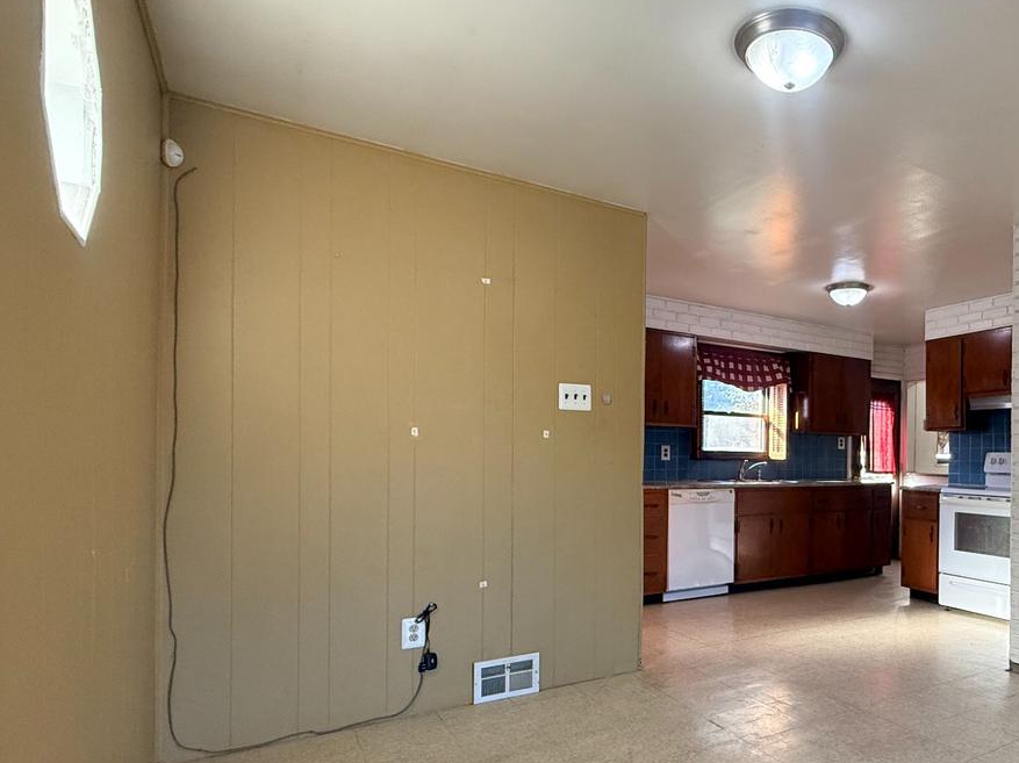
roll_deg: -0.1
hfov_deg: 69.2
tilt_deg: -0.2
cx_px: 762
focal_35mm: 23
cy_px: 468
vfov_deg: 58.2
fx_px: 677
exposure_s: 1/120
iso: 320
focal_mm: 2.22
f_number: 2.2
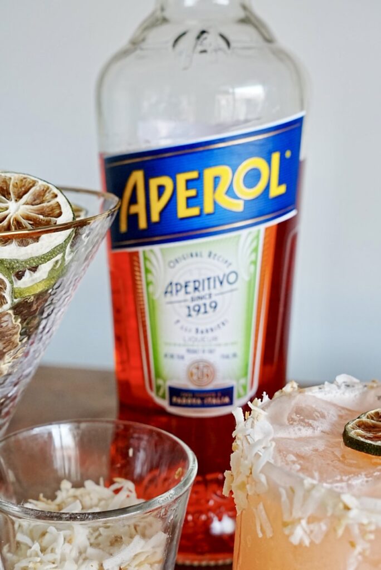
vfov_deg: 45.2
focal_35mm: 43
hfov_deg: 31.1
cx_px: 190
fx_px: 685
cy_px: 285
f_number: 5.6
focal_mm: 28.8
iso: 800
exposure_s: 1/80
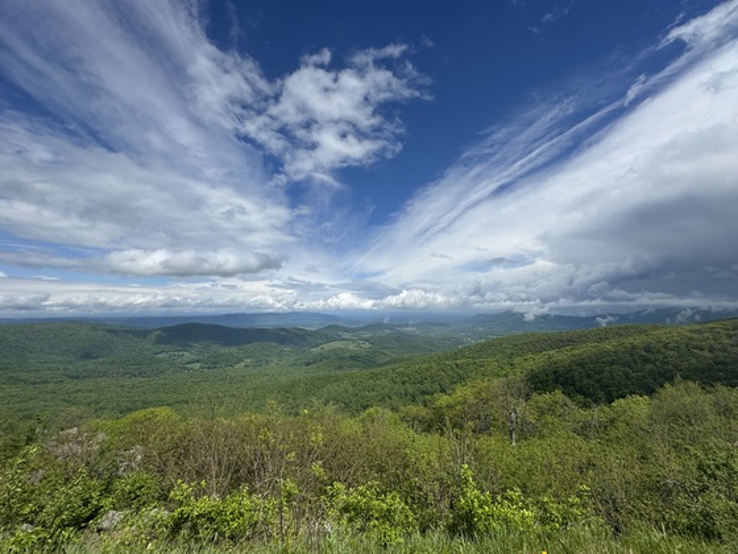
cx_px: 369
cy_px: 277
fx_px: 298
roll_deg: +0.3
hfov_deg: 102.1
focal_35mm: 14
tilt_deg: +6.3
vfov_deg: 85.7
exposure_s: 1/3906
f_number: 2.2
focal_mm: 2.22
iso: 40
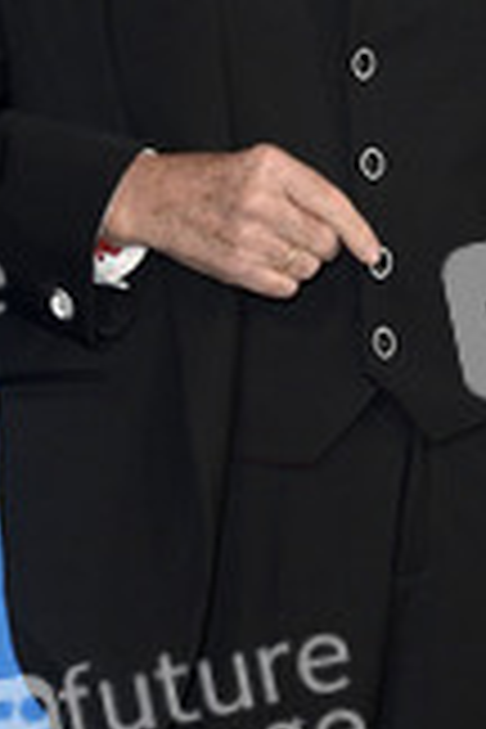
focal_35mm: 173
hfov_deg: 7.9
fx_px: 3503
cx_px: 266
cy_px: 68
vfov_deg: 11.8
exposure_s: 1/250
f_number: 5.6
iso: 1000
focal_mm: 70
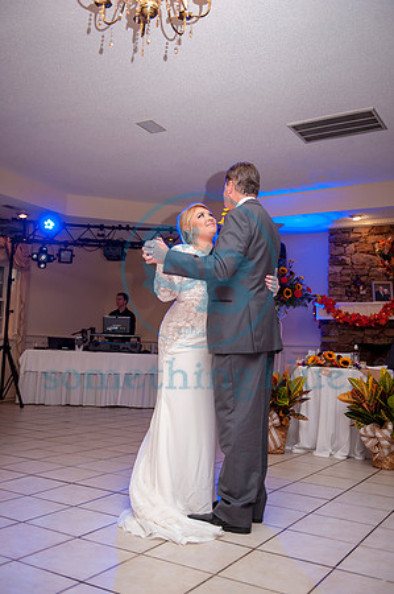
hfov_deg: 37.8
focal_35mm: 35
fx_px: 576
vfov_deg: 54.5
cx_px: 197
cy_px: 297
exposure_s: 1/160
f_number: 2.8
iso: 1000
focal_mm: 35
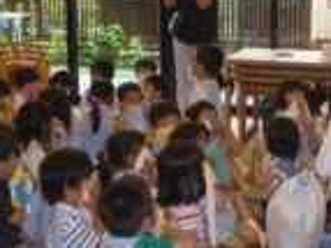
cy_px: 90
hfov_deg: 27.2
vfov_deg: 20.6
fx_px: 678
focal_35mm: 71
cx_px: 231
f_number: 3.4
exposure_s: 1/60
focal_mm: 5.2
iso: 400
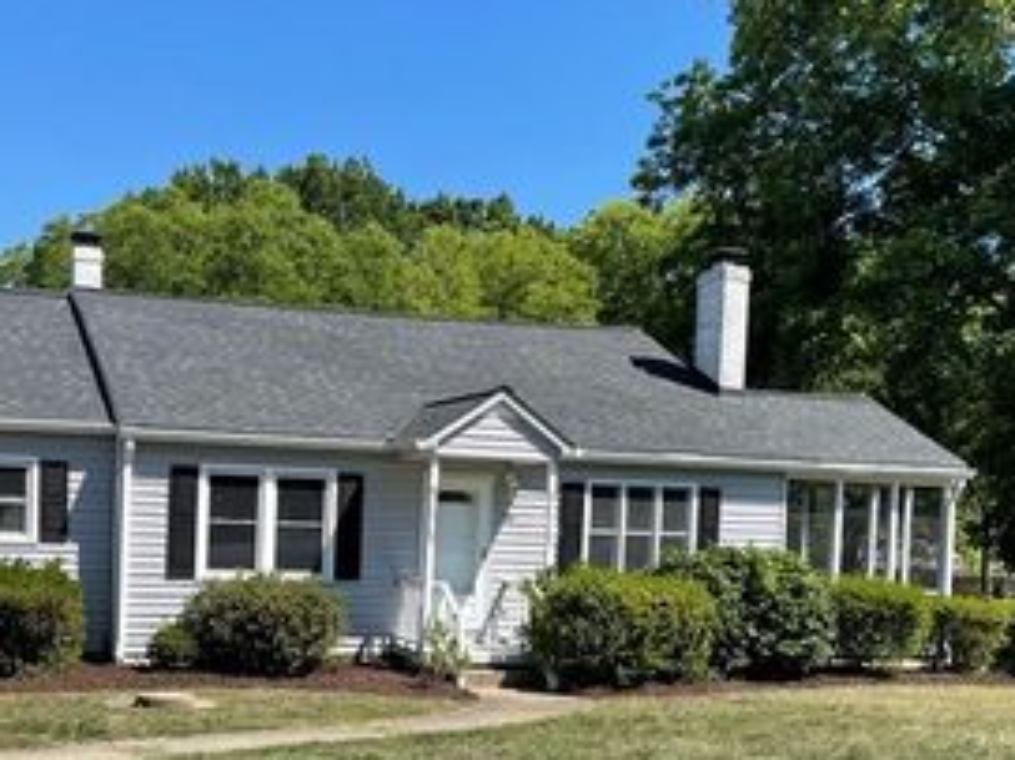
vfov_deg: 29.7
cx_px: 360
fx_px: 1407
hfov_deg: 39.3
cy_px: 578
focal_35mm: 48
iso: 32
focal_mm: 4.2
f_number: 1.6
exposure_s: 1/2451
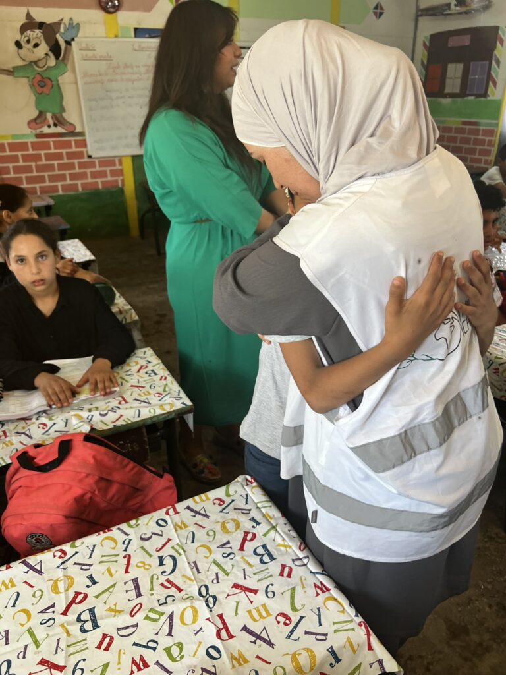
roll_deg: -0.5
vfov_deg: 67.3
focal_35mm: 26
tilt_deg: -22.8
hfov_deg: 53.1
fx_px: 507
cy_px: 338
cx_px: 253
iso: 125
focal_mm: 5.7
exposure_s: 1/100
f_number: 1.5
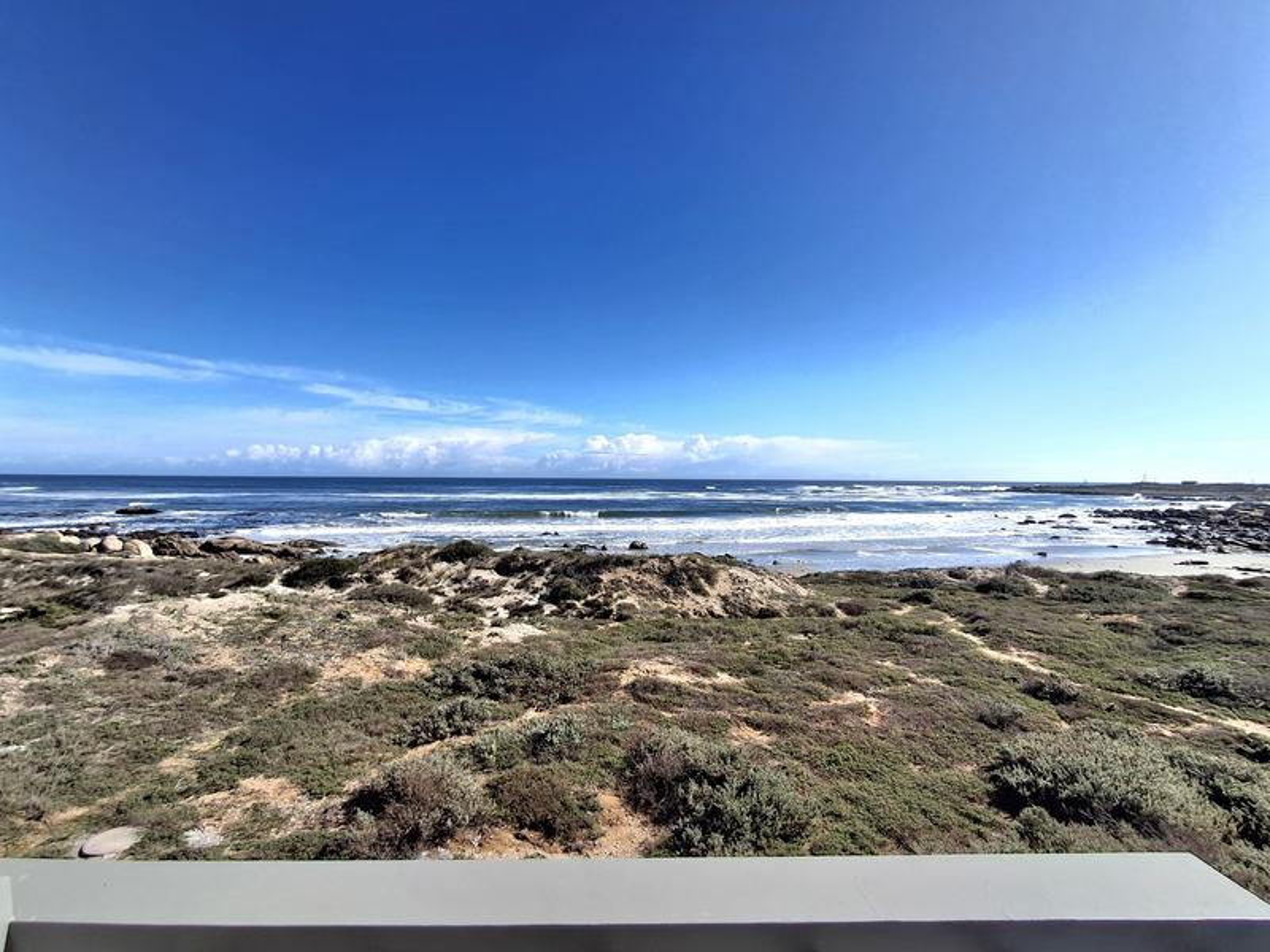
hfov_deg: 94.5
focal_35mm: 16
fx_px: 587
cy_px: 476
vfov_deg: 78.1
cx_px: 635
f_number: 2.2
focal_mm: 1.64
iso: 40
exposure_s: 1/2000
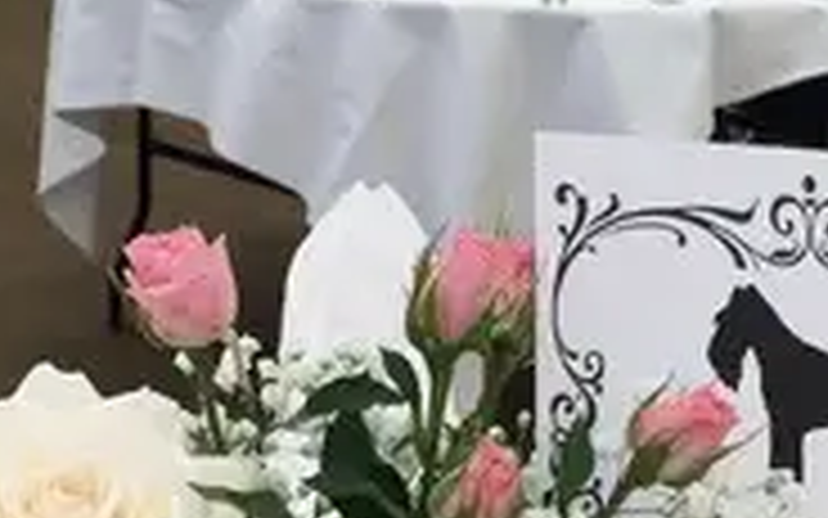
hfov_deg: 22.3
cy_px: 908
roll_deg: -0.3
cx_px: 428
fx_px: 2099
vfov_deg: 12.9
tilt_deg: -30.8
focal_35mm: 93
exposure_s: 1/131
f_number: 2.2
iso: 32
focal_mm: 4.15
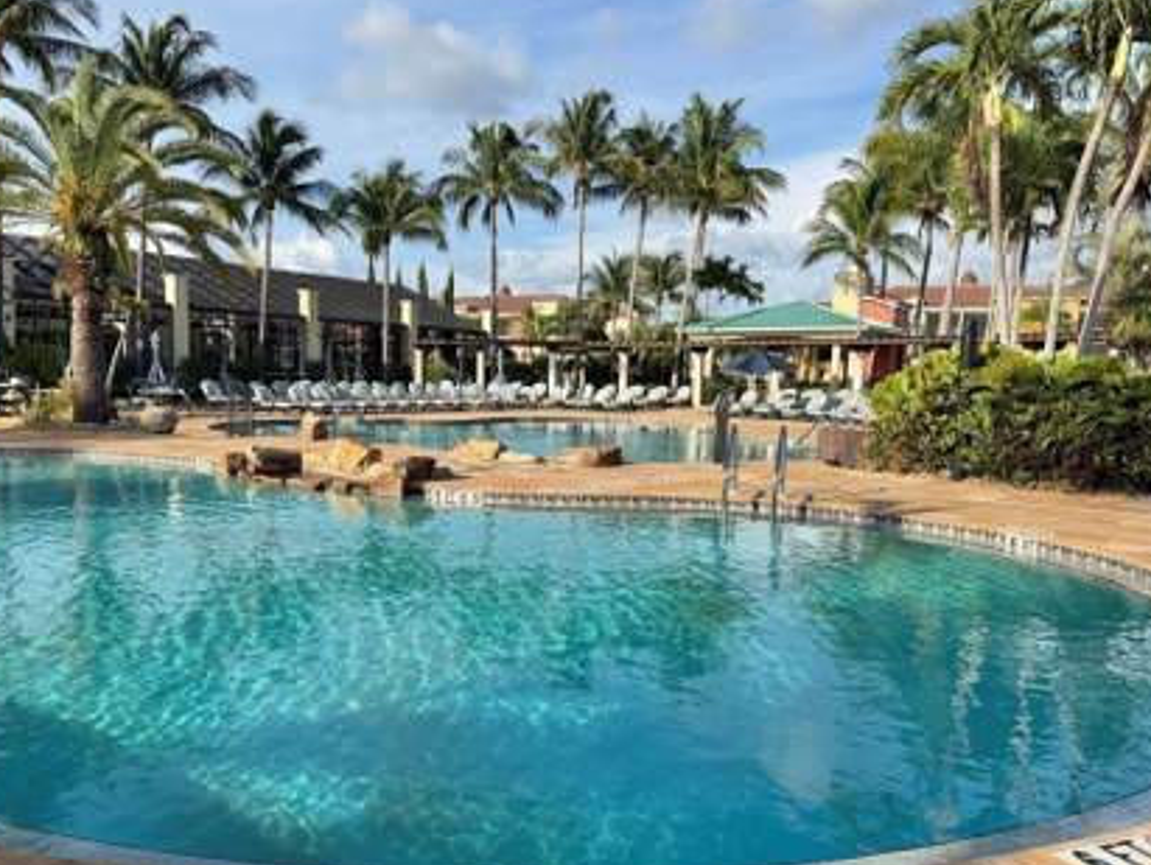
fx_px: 932
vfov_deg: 49.8
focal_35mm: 28
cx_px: 498
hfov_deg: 63.1
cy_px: 467
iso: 80
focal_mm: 6.76
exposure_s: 1/4405
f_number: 1.78
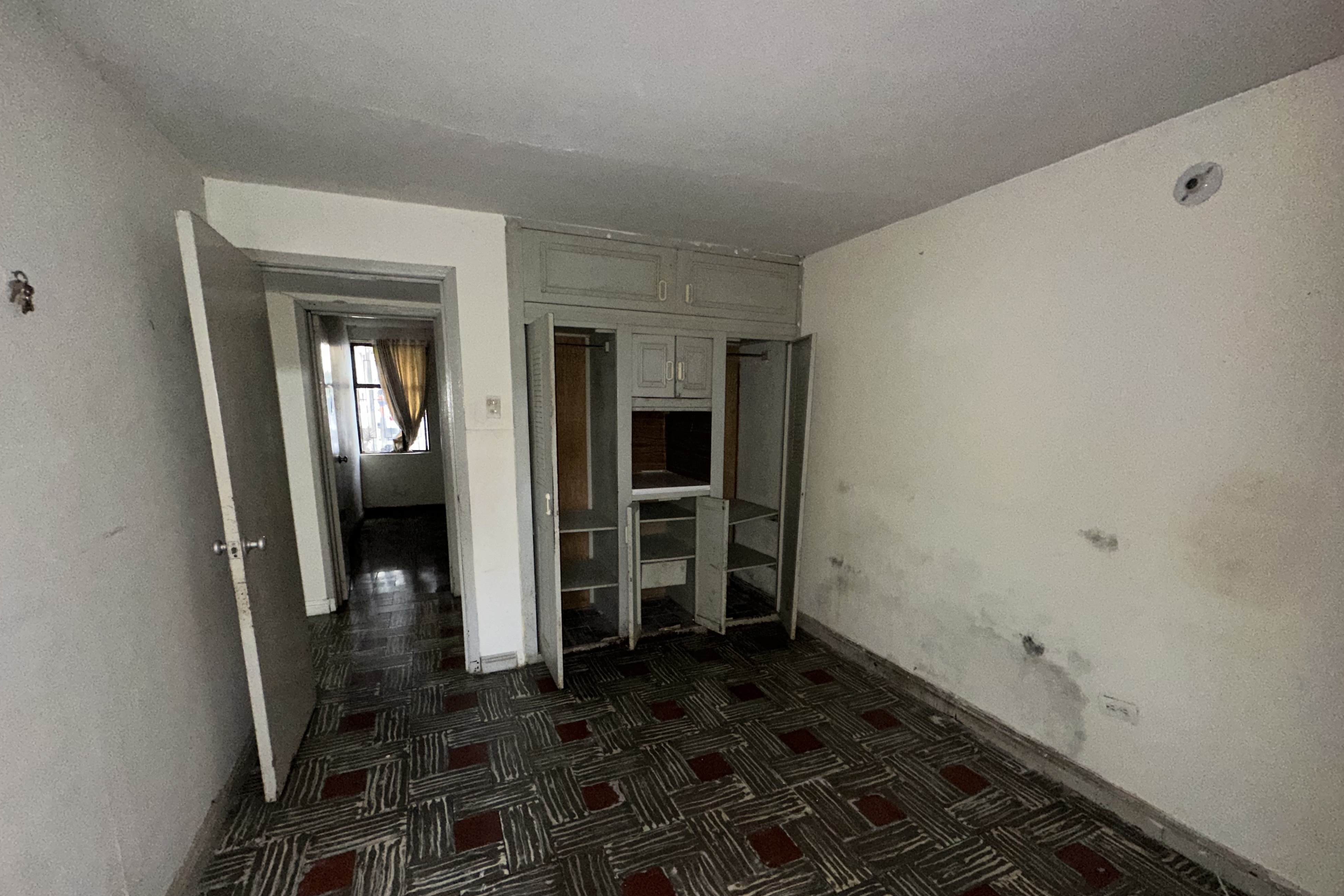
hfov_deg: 100.4
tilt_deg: -11.1
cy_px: 508
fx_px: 560
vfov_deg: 76.9
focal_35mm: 15
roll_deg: -1.0
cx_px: 662
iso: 320
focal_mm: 2.22
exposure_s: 1/30
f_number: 2.2
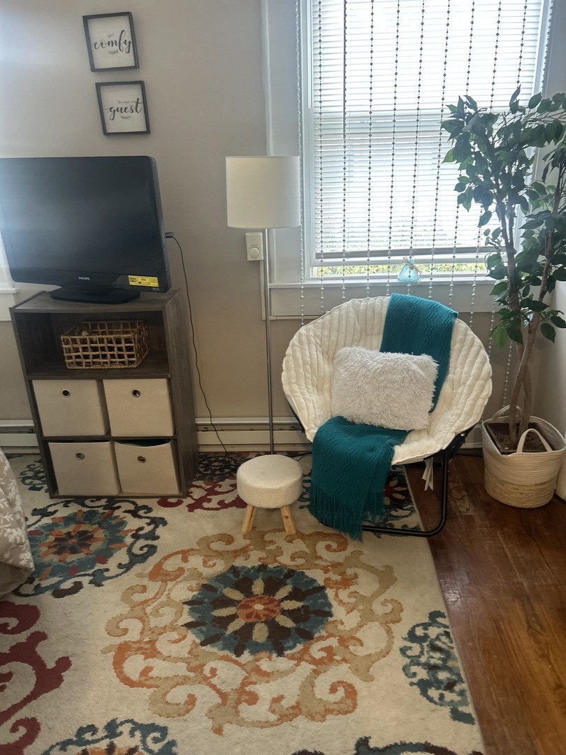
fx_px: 567
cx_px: 283
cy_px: 378
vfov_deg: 67.3
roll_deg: +1.9
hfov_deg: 53.1
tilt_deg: -18.3
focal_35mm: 26
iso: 160
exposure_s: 1/60
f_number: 1.5
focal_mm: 5.7
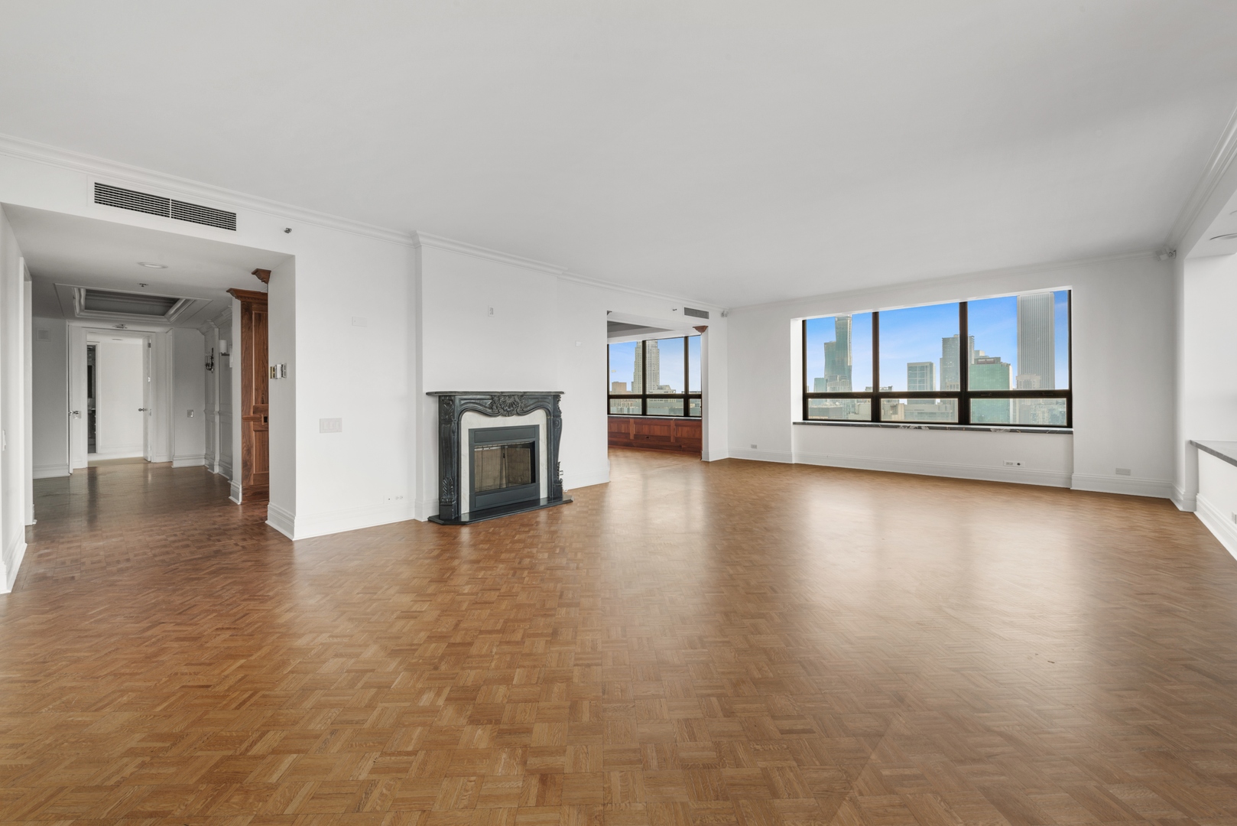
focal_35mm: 15
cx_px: 618
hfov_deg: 100.4
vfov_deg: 77.4
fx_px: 516
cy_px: 413
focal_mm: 15
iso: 100
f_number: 10
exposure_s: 1.3
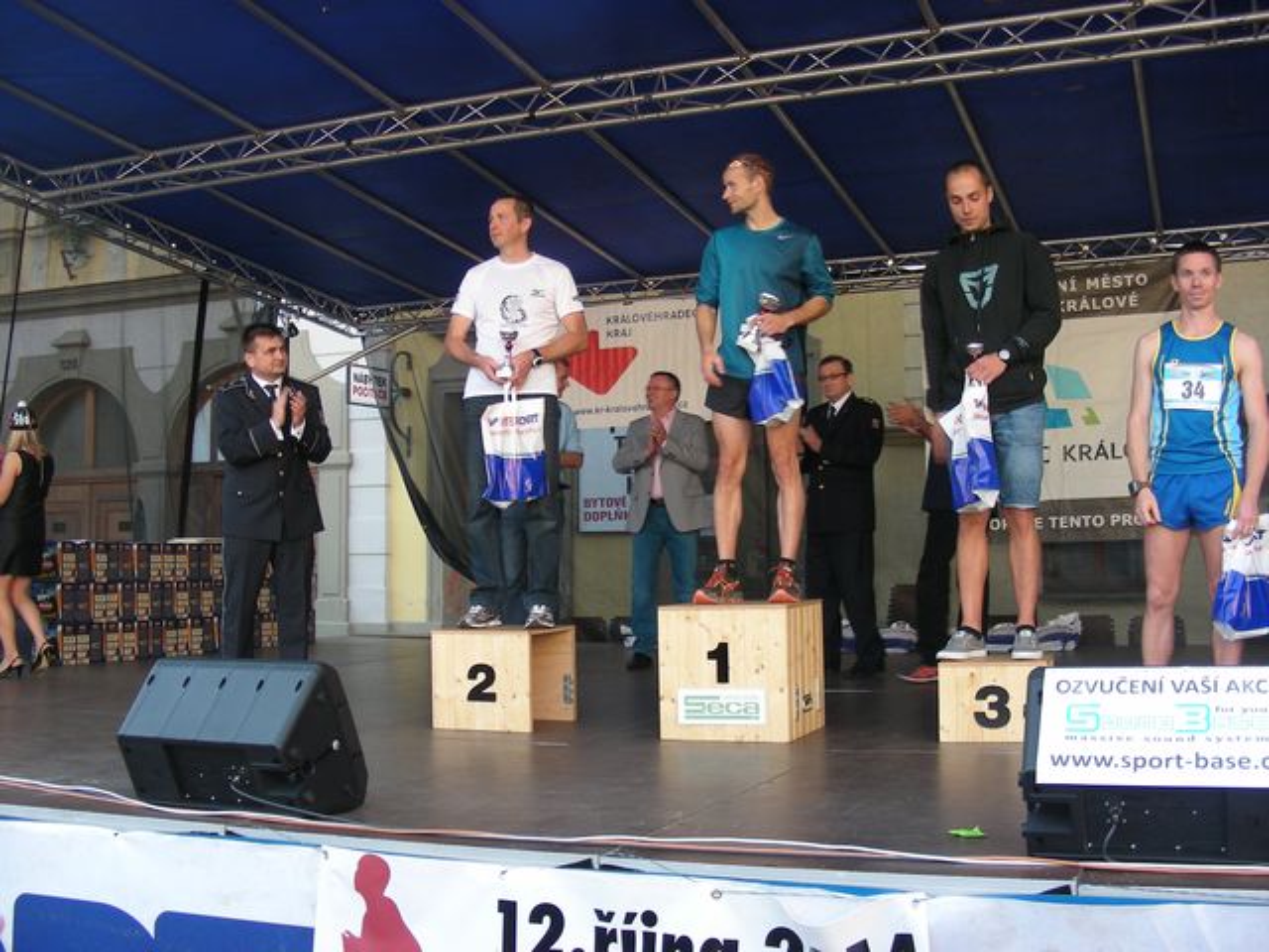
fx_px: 1393
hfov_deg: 49.0
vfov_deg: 37.7
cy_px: 476
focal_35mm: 38
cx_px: 634
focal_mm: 6.3
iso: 50
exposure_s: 1/47.3
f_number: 3.5
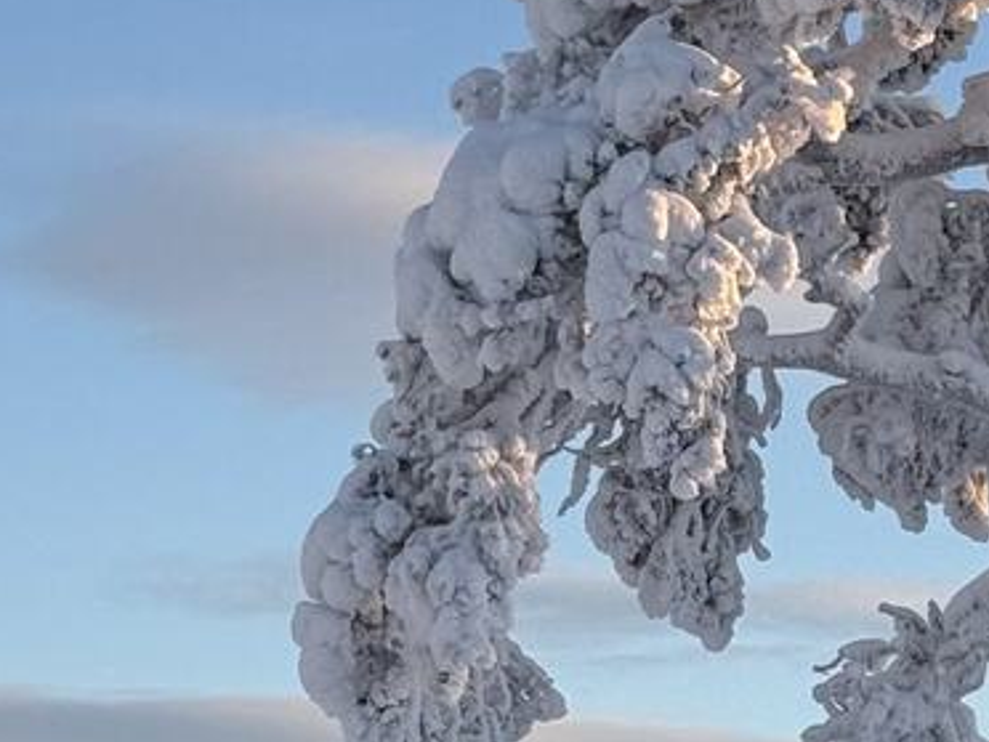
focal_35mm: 155
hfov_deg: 12.7
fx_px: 4428
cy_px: 902
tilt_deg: +6.5
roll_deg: +1.4
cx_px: 433
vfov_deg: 9.4
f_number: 1.78
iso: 64
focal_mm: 6.76
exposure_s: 1/1203
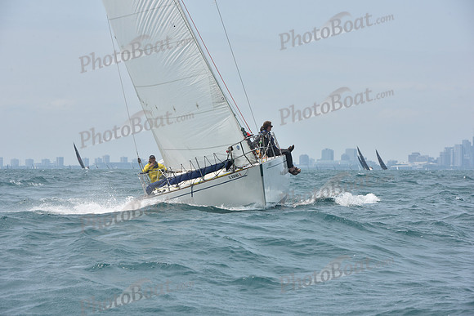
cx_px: 237
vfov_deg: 9.5
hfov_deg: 14.2
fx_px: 1910
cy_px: 158
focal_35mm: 145
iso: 250
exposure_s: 1/800
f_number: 11
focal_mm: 145
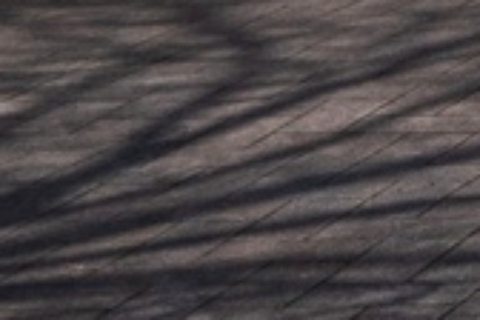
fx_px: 2960
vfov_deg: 5.9
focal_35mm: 222
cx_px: 1503
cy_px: -523
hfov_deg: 7.9
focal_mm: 11.3
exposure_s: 1/1600
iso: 200
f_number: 5.6
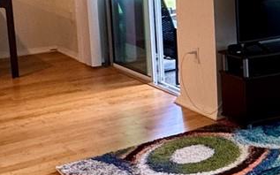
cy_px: 19
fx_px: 572
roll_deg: -0.6
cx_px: 409
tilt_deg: -9.4
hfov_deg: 22.9
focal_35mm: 75
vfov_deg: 17.1
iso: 160
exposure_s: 1/60
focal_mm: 2.22
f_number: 2.2
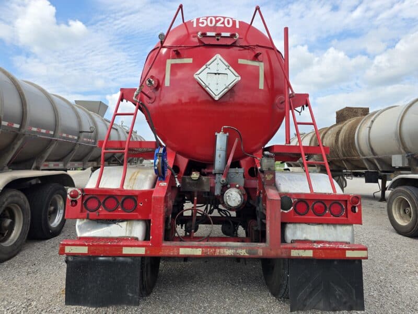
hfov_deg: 73.9
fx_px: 278
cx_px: 209
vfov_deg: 58.9
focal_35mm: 23
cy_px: 157
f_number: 1.7
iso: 80
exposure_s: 1/3203
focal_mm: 6.3
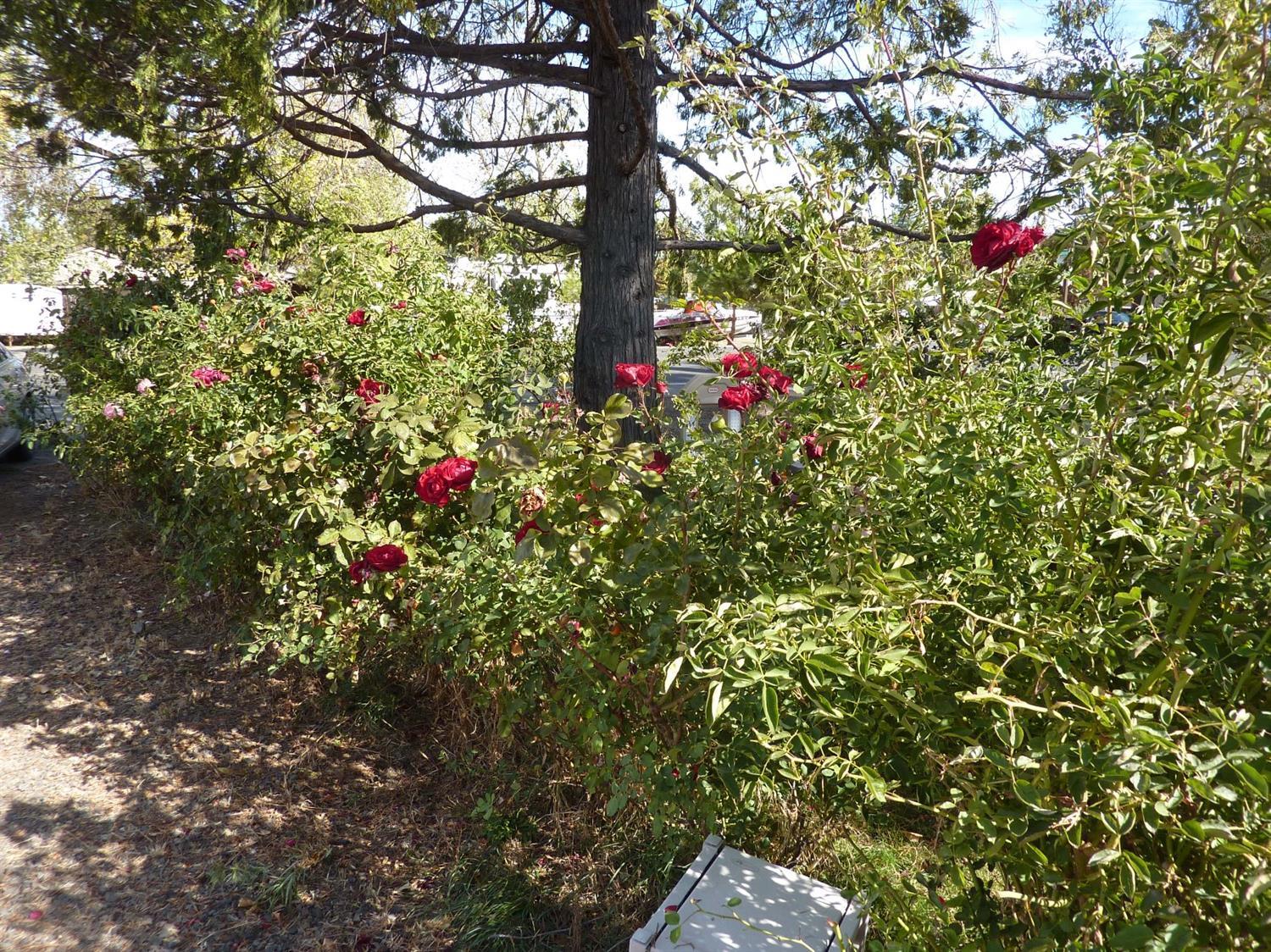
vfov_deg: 54.9
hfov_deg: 69.4
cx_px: 636
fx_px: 918
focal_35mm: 25
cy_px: 476
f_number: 4
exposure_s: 1/200
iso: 80
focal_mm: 4.1
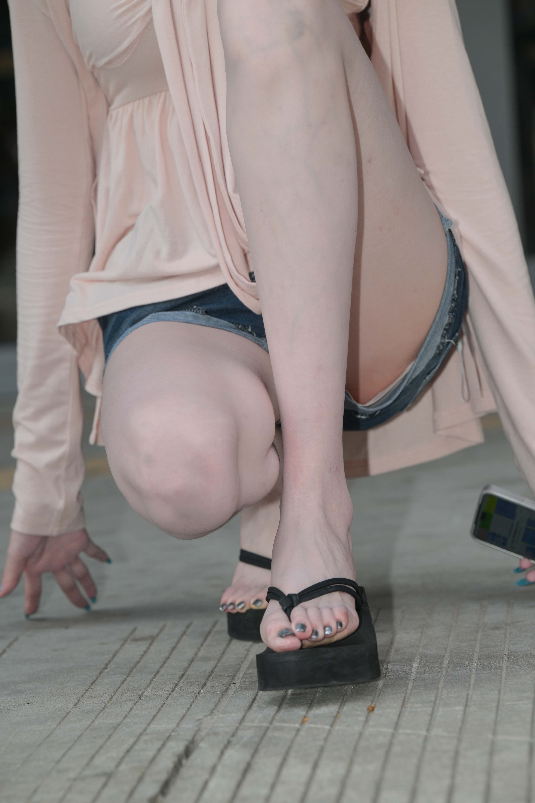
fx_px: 3455
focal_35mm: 155
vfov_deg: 13.2
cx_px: 268
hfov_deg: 8.9
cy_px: 402
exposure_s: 1/200
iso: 160
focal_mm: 155
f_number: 6.3
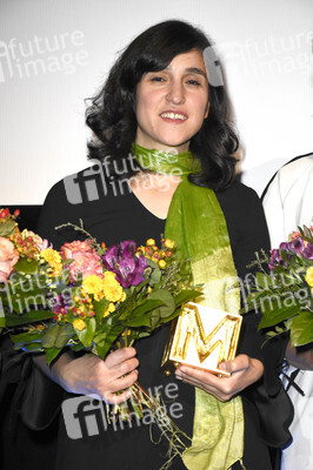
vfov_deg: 20.6
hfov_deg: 13.8
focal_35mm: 99
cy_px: 235
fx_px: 1293
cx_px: 156
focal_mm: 66
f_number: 6.3
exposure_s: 1/125
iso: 3200
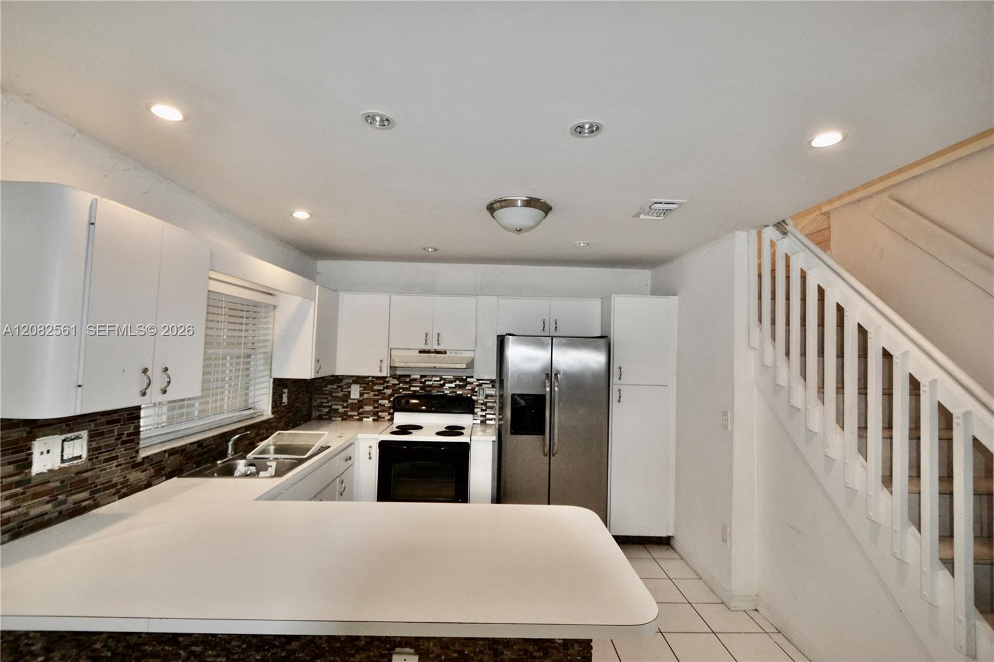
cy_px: 331
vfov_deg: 77.3
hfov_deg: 100.4
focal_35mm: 15
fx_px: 414
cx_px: 497
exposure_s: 1/60
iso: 640
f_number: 3.5
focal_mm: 10
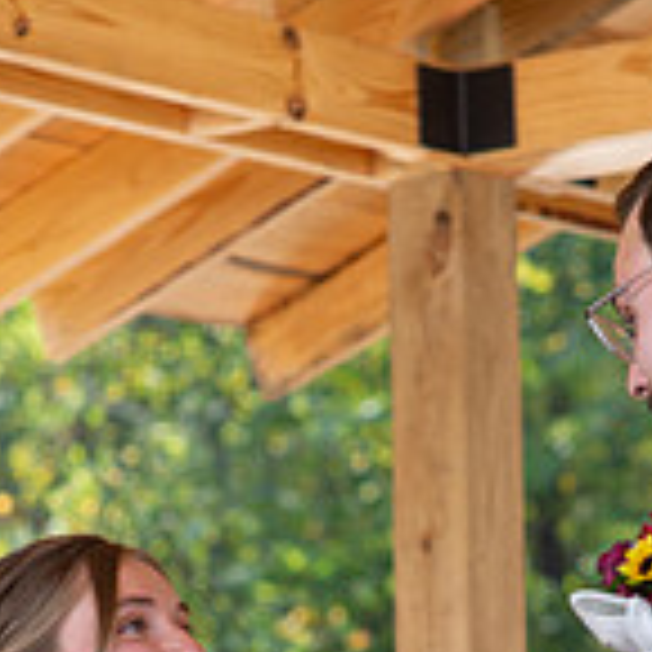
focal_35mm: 290
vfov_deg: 6.0
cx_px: 441
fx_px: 6180
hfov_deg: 6.0
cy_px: 762
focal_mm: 85
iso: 400
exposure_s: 1/400
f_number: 4.5
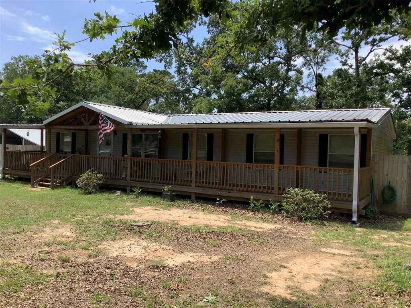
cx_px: 206
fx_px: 368
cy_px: 154
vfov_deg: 45.4
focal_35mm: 31
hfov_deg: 58.4
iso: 25
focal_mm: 3.3
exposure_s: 1/586
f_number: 2.4
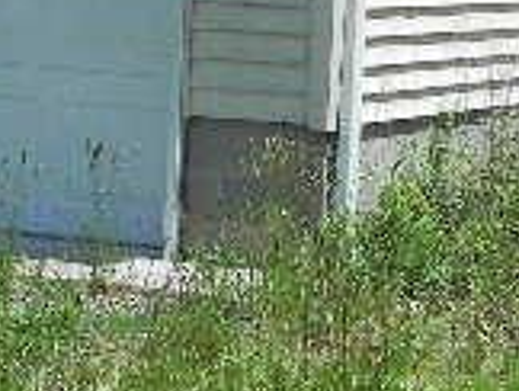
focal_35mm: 205
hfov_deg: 9.6
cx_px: 269
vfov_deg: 7.2
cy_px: -144
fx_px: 3078
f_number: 7.1
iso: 160
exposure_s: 1/394
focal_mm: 9.2
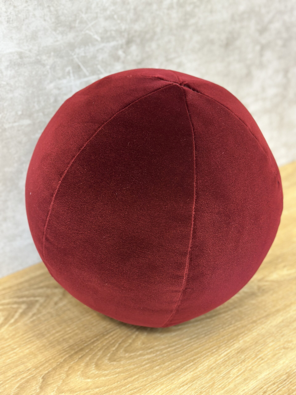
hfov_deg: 30.3
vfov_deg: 39.7
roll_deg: +1.6
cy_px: 198
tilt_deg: -28.8
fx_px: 547
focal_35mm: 48
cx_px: 148
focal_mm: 6.86
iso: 250
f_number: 1.78
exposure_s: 1/120
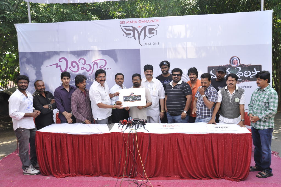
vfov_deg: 38.8
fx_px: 265
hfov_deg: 55.8
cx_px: 140
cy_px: 94
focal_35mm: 34
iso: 250
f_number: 5
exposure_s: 1/200
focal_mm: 34
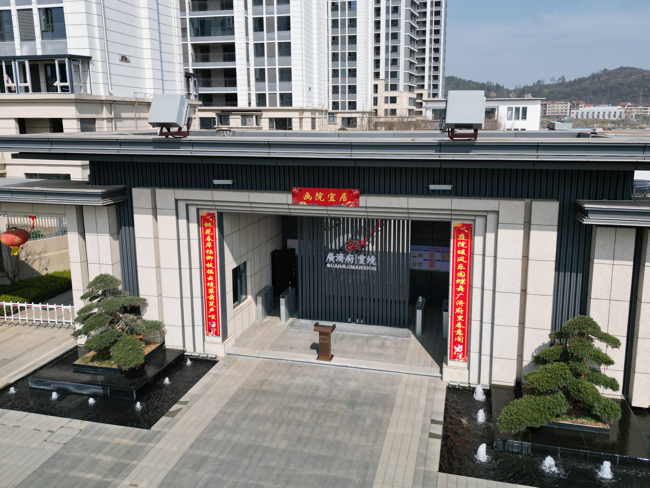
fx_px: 526
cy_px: 217
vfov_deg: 49.6
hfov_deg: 63.4
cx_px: 346
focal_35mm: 28
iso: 150
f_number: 1.7
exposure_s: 1/5000
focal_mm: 6.72
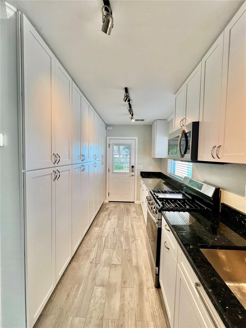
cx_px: 123
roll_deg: -0.7
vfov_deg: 106.2
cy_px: 164
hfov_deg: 89.9
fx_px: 123
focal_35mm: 13
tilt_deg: -3.8
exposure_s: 1/120
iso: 64
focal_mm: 1.57
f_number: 1.8
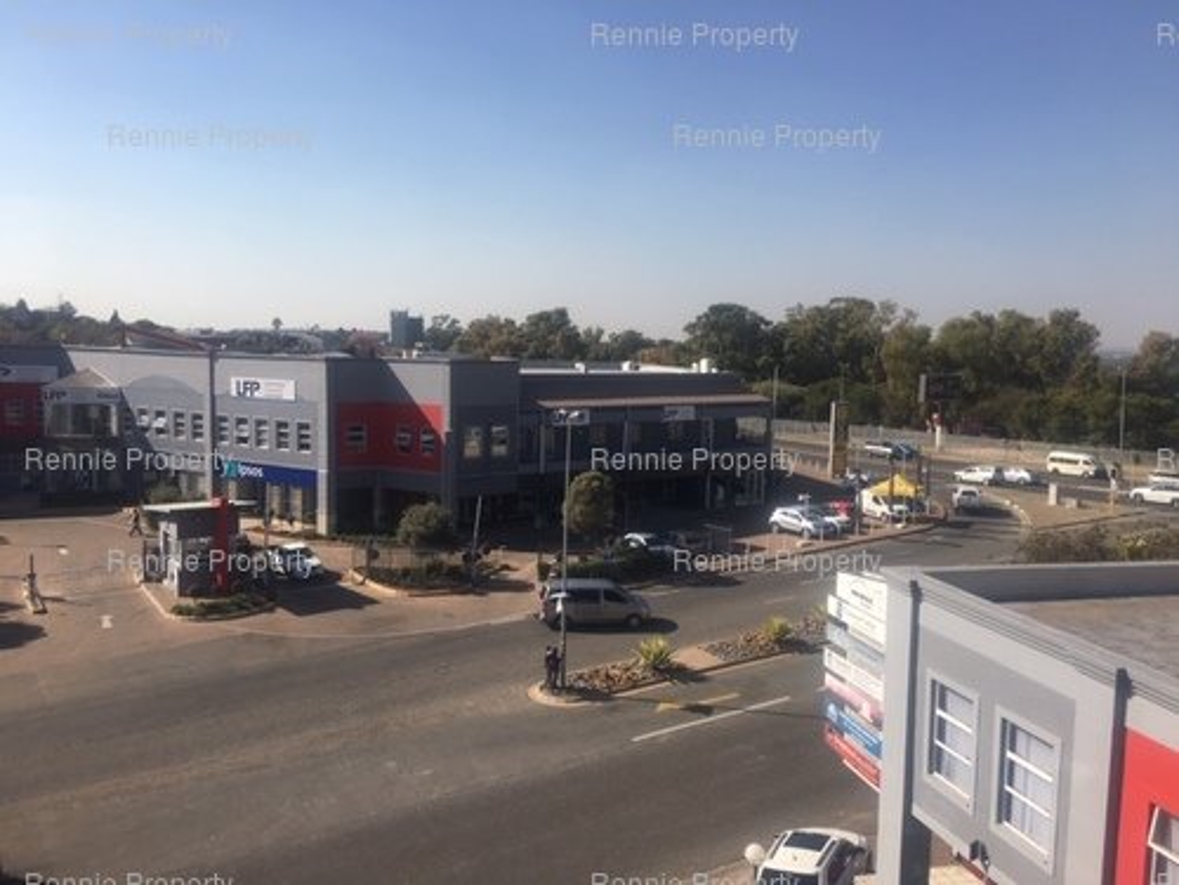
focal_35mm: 29
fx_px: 988
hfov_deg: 61.7
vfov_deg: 48.2
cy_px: 442
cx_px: 590
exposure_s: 1/1637
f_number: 2.2
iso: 25
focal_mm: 4.15
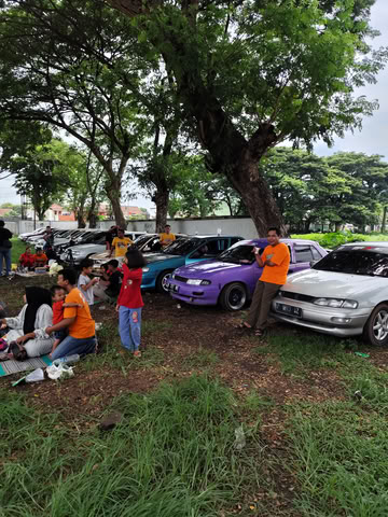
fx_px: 344
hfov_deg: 58.9
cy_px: 258
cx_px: 194
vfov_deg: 73.9
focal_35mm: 23
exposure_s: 1/1042
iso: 50
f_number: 1.65
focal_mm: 6.19
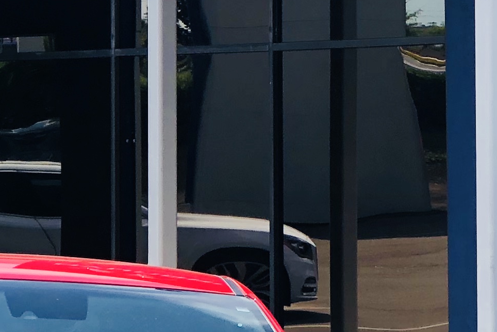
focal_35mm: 248
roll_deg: +0.1
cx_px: 345
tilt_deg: +5.1
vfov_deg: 5.5
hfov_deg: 8.3
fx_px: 3424
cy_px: -144
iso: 20
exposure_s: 1/823
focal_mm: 6.6
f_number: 2.8
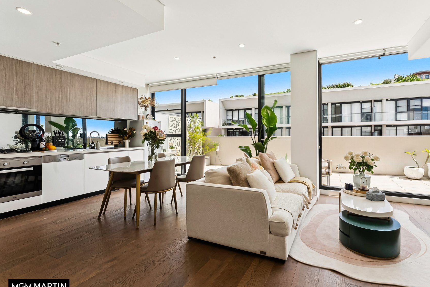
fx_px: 191
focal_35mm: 16
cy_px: 137
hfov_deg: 96.2
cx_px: 244
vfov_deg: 73.7
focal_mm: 14
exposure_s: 1/160
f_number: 11
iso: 250
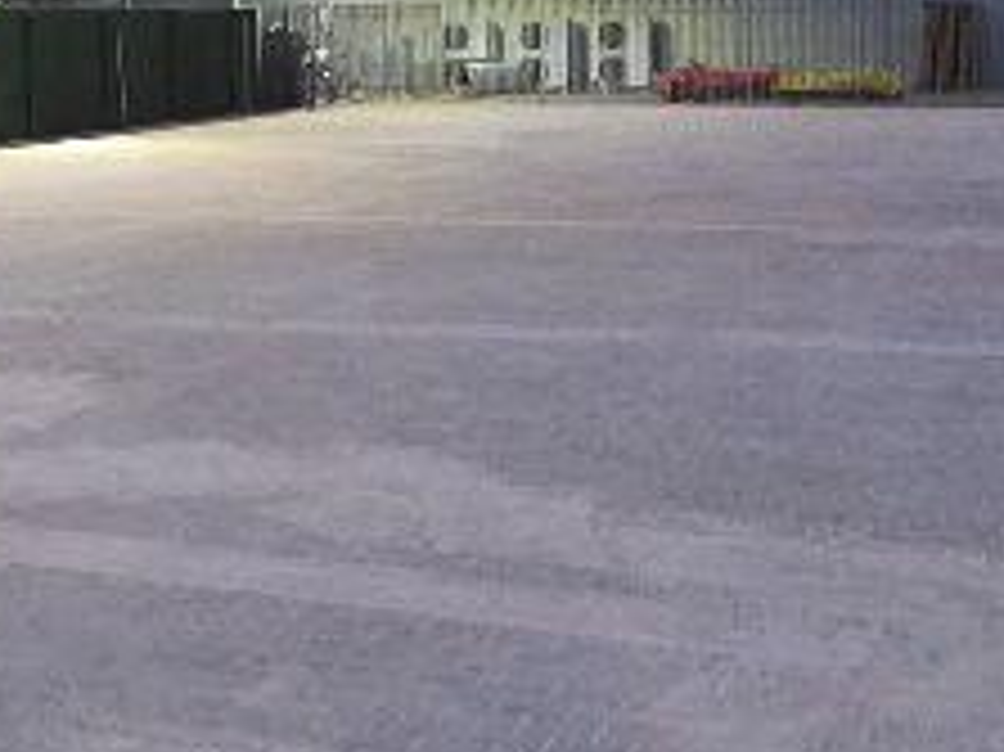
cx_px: 117
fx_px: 2029
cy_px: 140
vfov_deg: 20.7
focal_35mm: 70
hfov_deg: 26.9
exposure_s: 1/50
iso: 800
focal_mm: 2.2
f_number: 1.9
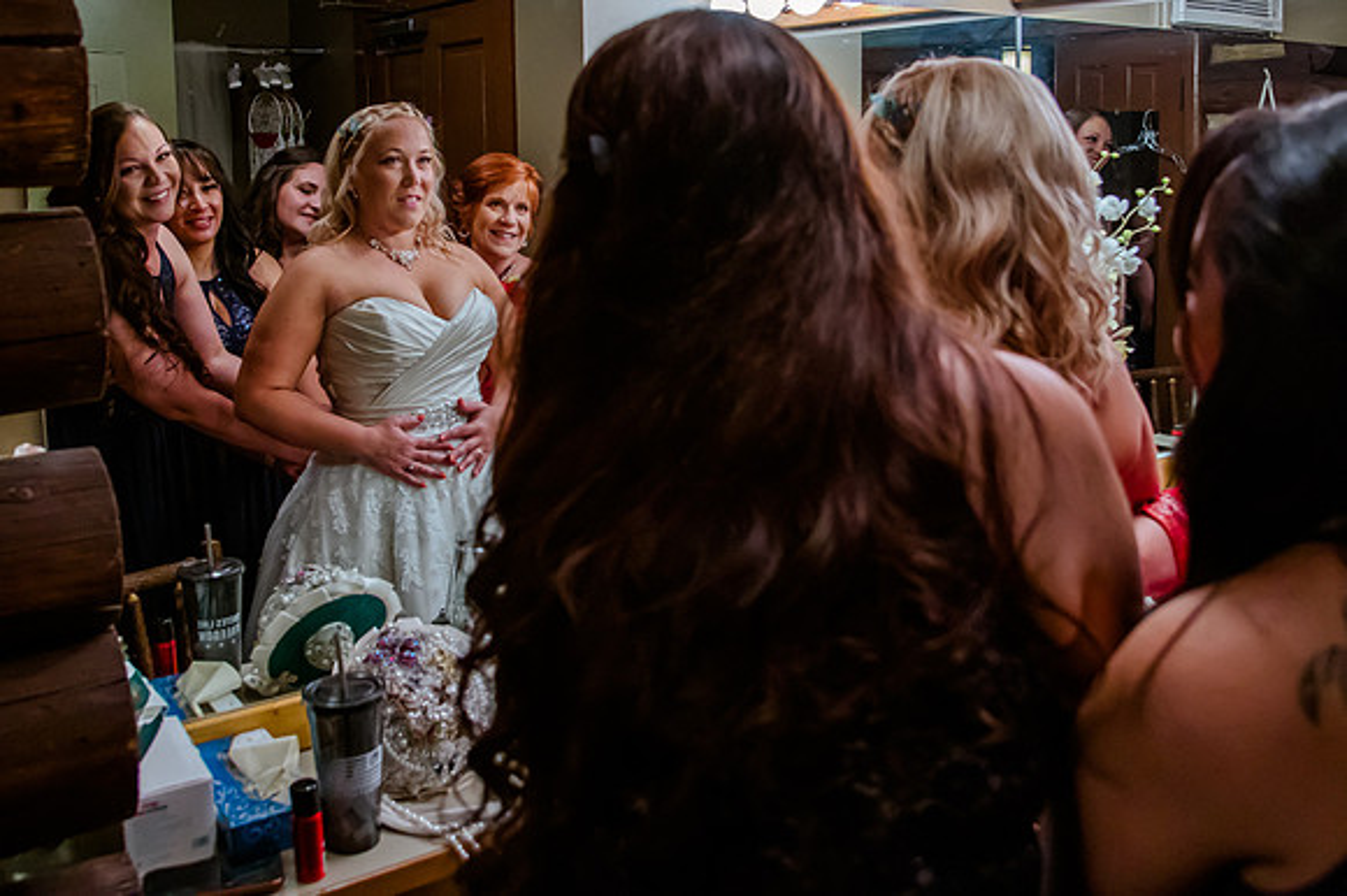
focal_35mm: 34
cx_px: 728
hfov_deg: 56.3
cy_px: 274
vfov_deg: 38.7
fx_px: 1256
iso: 2500
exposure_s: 1/250
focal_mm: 24
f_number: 4
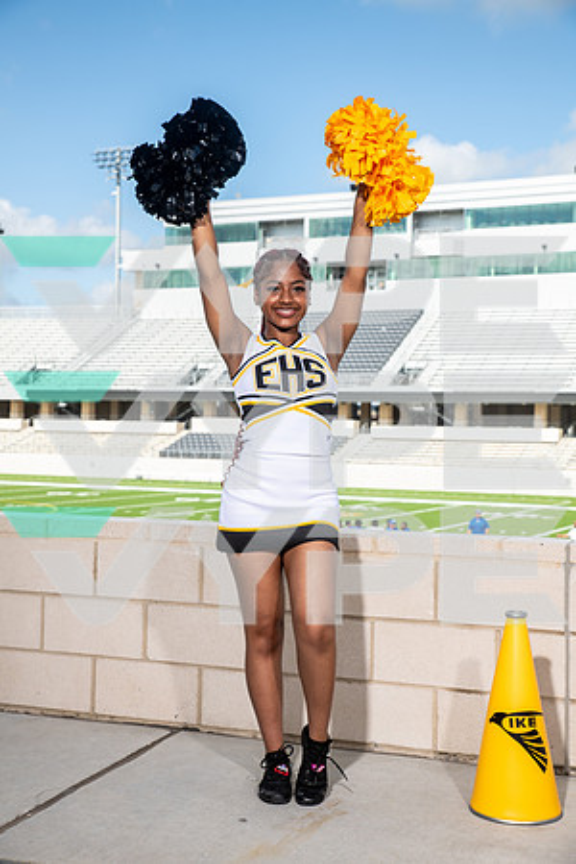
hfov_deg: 26.0
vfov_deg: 38.2
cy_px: 432
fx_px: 1248
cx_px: 288
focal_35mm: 52
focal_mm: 52
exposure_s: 1/320
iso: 100
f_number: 7.1
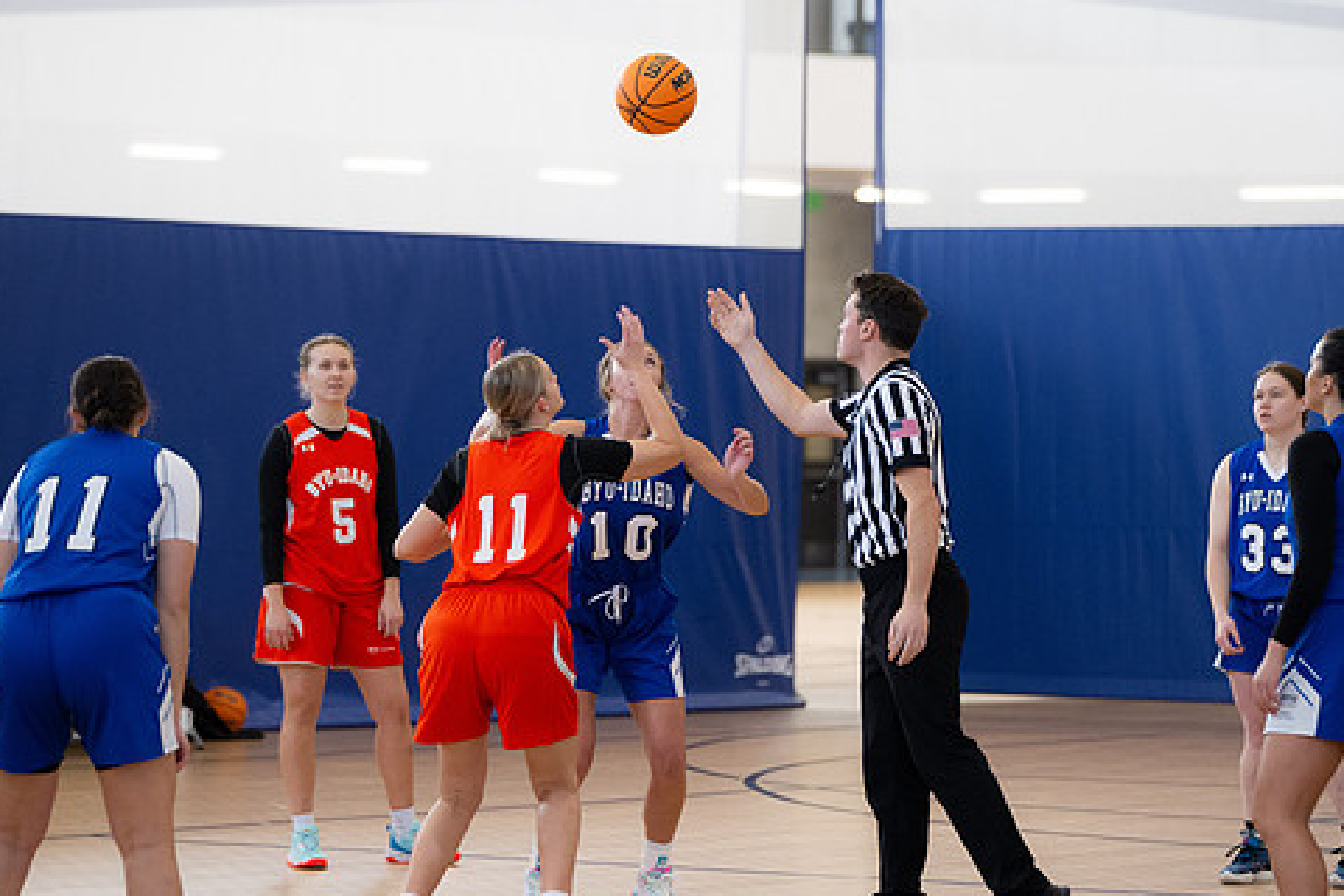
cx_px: 714
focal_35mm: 176
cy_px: 374
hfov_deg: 11.7
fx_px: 6570
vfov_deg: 7.8
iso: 2000
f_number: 2.8
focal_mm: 125
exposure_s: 1/500
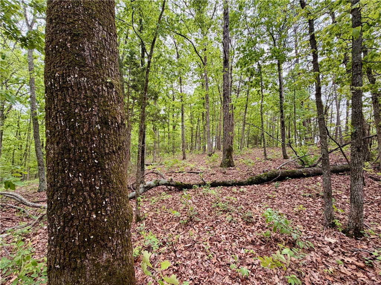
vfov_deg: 85.7
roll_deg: -1.5
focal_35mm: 14
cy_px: 142
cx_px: 190
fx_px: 154
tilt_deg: +4.3
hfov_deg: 102.1
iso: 50
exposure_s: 1/150
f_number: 2.2
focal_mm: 2.22
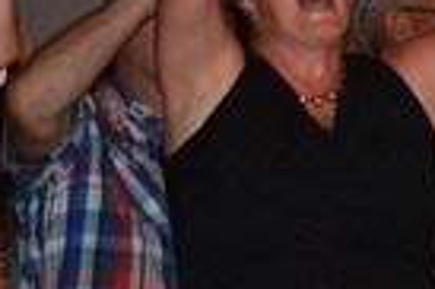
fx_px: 3222
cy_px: 84
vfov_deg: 5.1
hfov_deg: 7.6
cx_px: 549
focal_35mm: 267
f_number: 4.2
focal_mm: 38
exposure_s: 1/60
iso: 3200
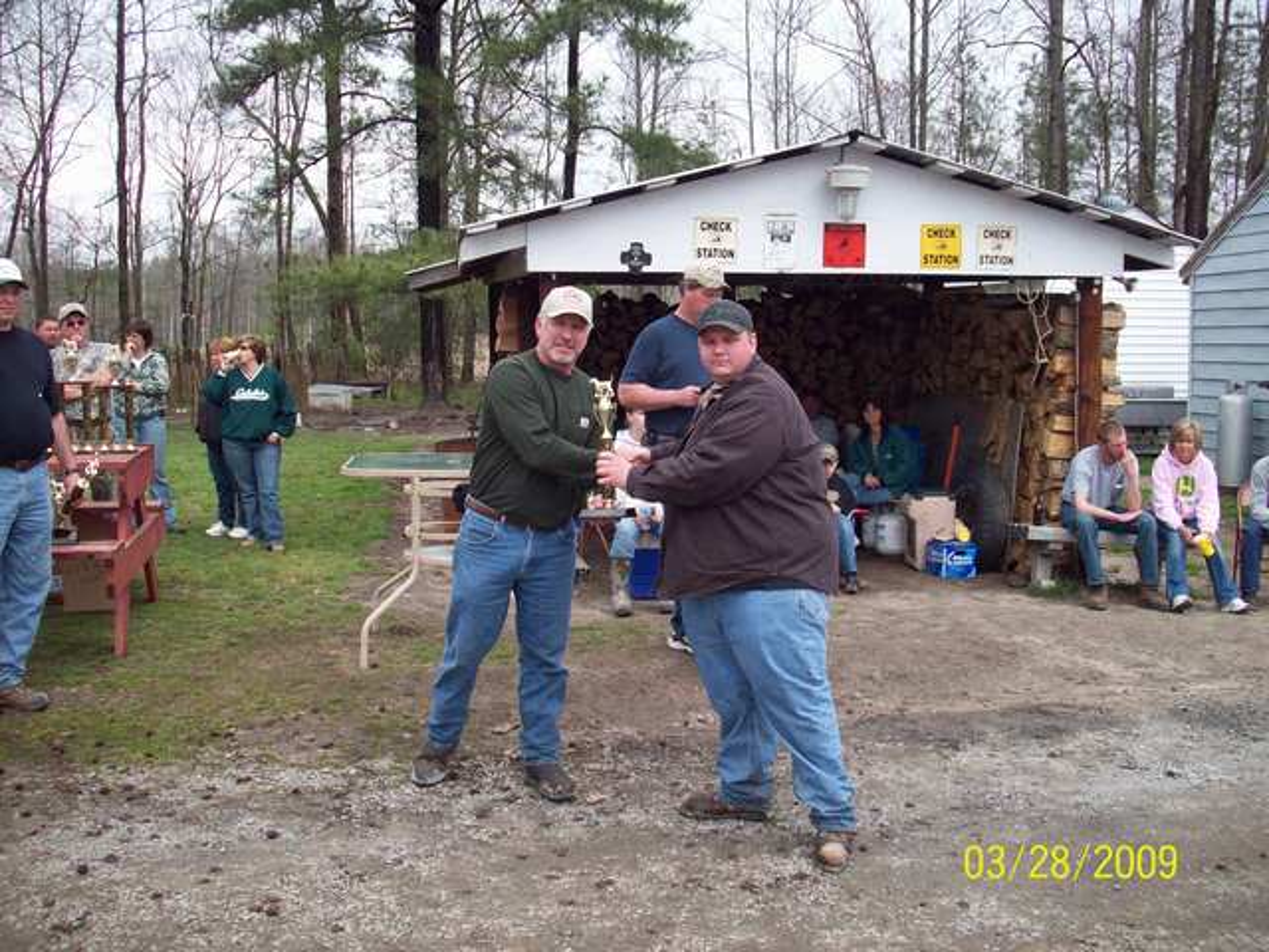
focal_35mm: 37
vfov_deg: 38.7
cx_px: 634
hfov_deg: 50.1
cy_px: 476
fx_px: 1356
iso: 80
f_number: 2.8
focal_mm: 6.2
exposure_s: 1/522
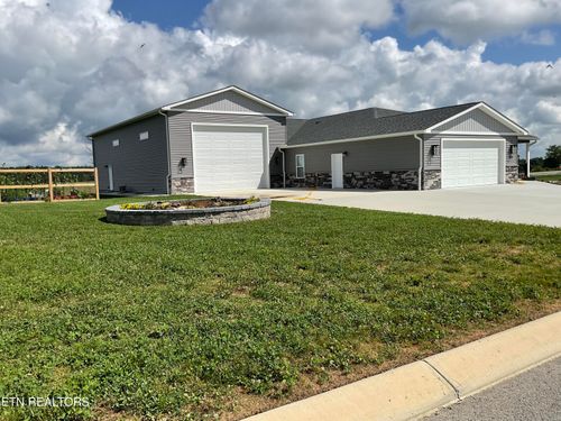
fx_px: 470
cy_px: 210
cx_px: 280
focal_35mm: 29
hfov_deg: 61.7
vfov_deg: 48.2
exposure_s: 1/3534
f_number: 1.8
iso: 16
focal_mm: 3
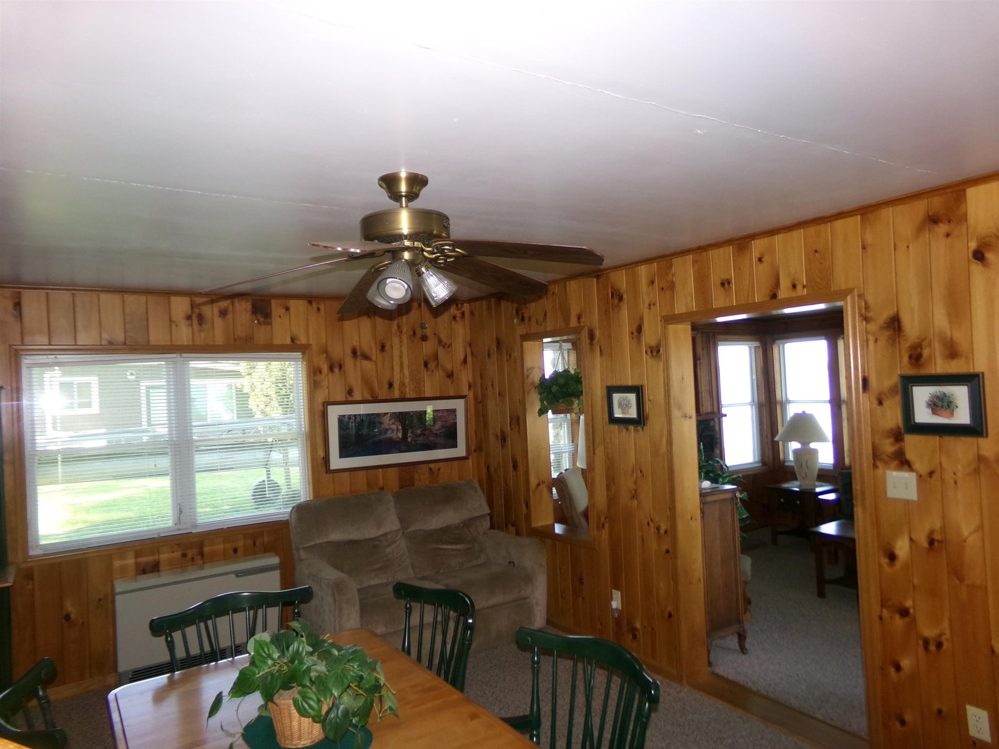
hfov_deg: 71.6
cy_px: 374
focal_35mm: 24
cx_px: 500
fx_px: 693
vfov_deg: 56.8
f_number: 3.7
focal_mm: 4.3
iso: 200
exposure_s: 1/34
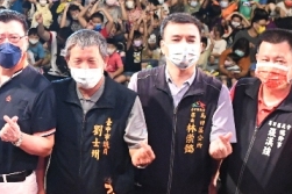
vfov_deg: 11.1
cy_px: -25
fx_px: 981
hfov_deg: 15.7
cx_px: -133
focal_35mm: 121
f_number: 5.6
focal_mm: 21
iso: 3200
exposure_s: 1/80
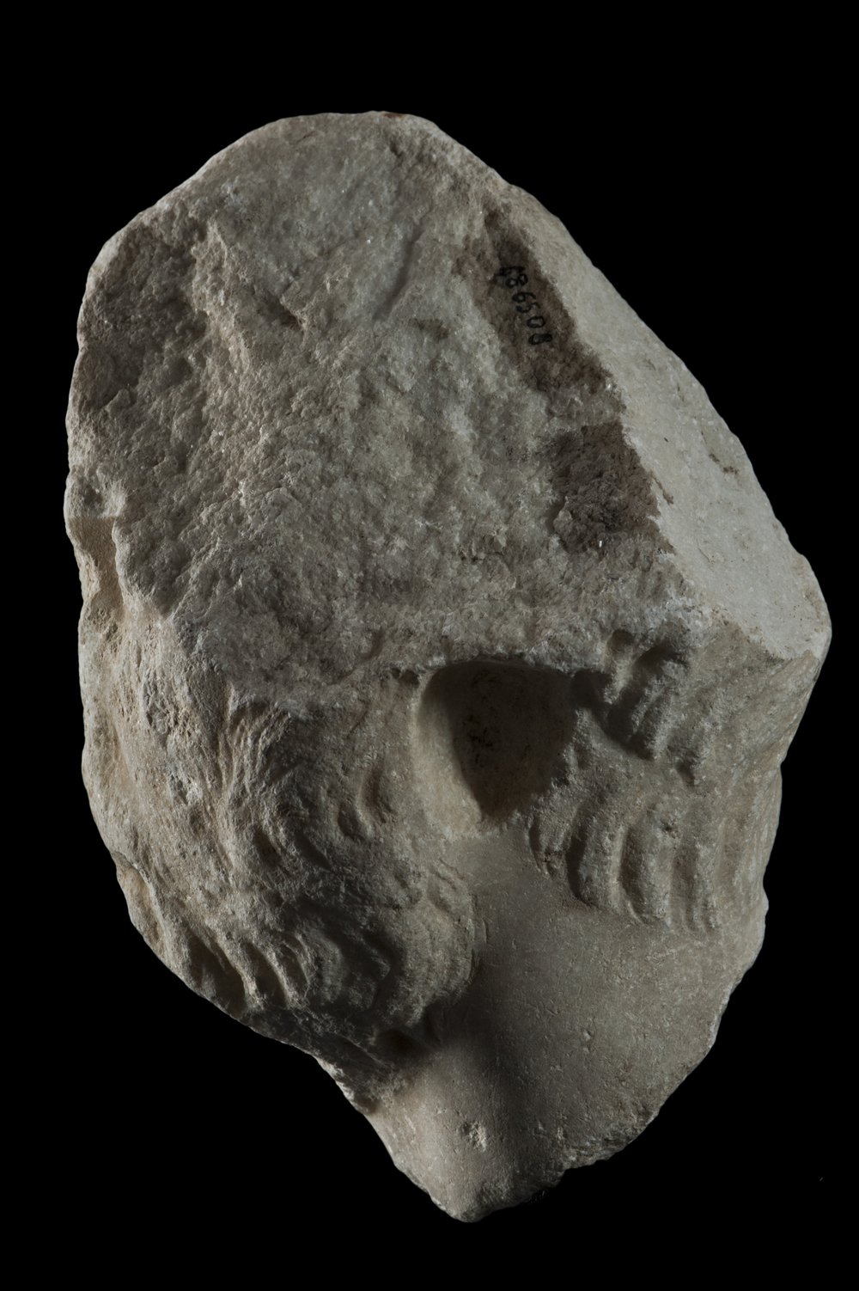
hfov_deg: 13.0
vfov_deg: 19.5
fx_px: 3761
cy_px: 646
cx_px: 430
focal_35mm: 105
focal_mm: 105
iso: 200
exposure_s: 1/20
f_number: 11
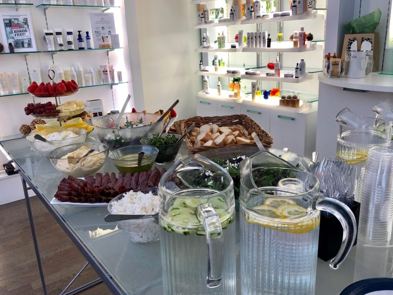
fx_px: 341
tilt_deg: -16.5
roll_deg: +3.7
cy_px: 147
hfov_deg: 60.0
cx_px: 203
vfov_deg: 46.8
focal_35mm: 30
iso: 40
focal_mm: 4
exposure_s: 1/100
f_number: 1.8
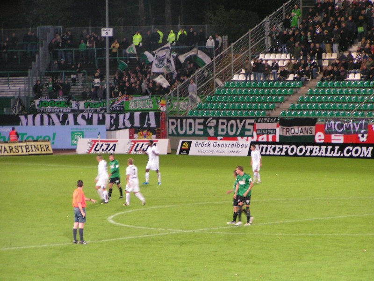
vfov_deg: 7.5
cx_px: 187
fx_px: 2128
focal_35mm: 197
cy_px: 140
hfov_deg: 10.0
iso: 200
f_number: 3.5
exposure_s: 1/25
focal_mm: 30.1
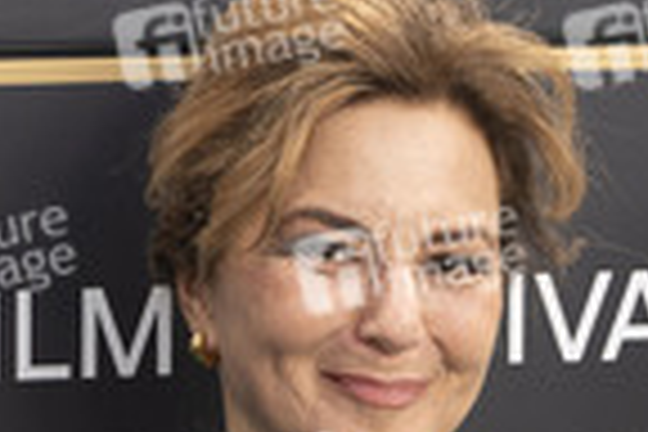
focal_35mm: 593
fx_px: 10673
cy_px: 715
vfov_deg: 2.3
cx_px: 414
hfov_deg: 3.5
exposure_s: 1/200
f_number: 4.5
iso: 400
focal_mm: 159
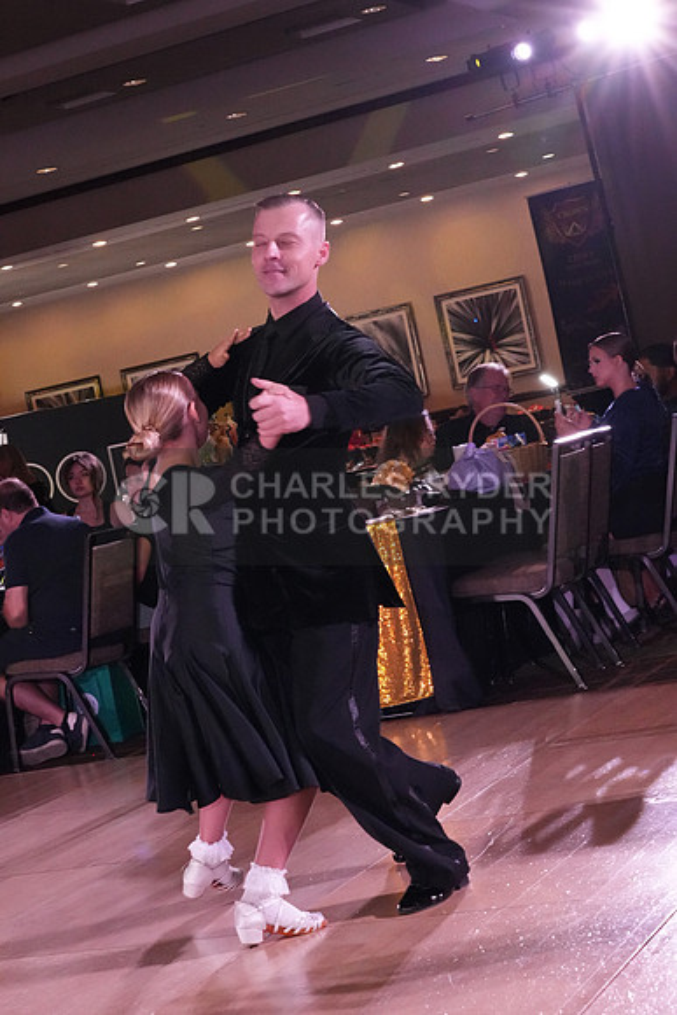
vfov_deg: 28.8
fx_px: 1973
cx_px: 338
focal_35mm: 70
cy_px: 508
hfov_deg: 19.5
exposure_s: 1/250
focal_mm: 47
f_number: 9
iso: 8000
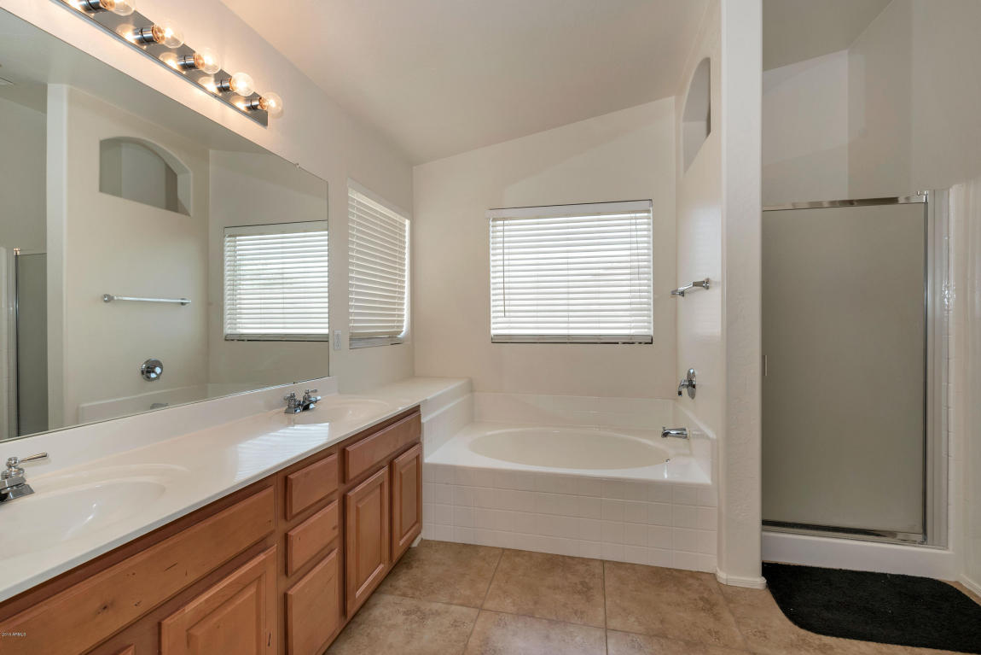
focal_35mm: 15
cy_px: 328
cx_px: 490
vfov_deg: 77.3
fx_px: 409
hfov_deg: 100.4
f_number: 6.3
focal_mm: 15
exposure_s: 1/100
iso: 500
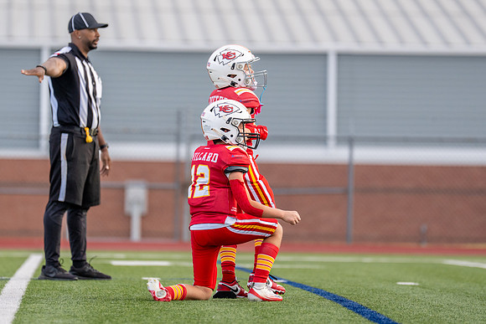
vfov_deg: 4.1
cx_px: 213
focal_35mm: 332
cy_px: 174
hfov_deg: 6.2
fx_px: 4483
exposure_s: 1/2500
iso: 400
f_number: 2.8
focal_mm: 200
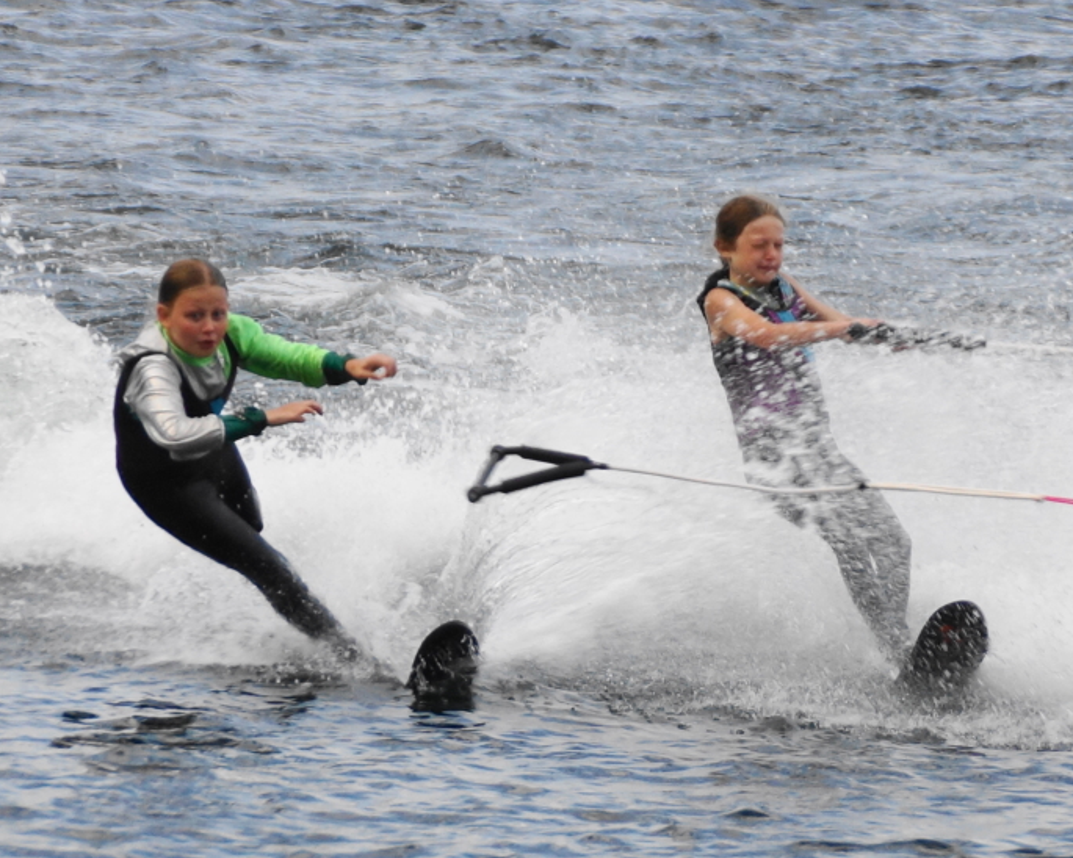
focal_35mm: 308
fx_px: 9781
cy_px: 424
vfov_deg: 5.0
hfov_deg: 6.3
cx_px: 770
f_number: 5.6
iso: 250
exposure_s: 1/250
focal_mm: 150
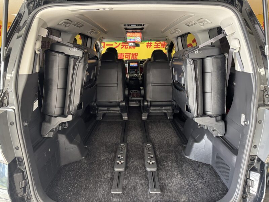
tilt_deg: -16.0
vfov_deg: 56.8
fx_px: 187
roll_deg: +0.9
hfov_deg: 71.6
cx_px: 134
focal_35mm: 24
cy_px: 101
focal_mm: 6.76
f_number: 1.78
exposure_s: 1/50
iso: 320
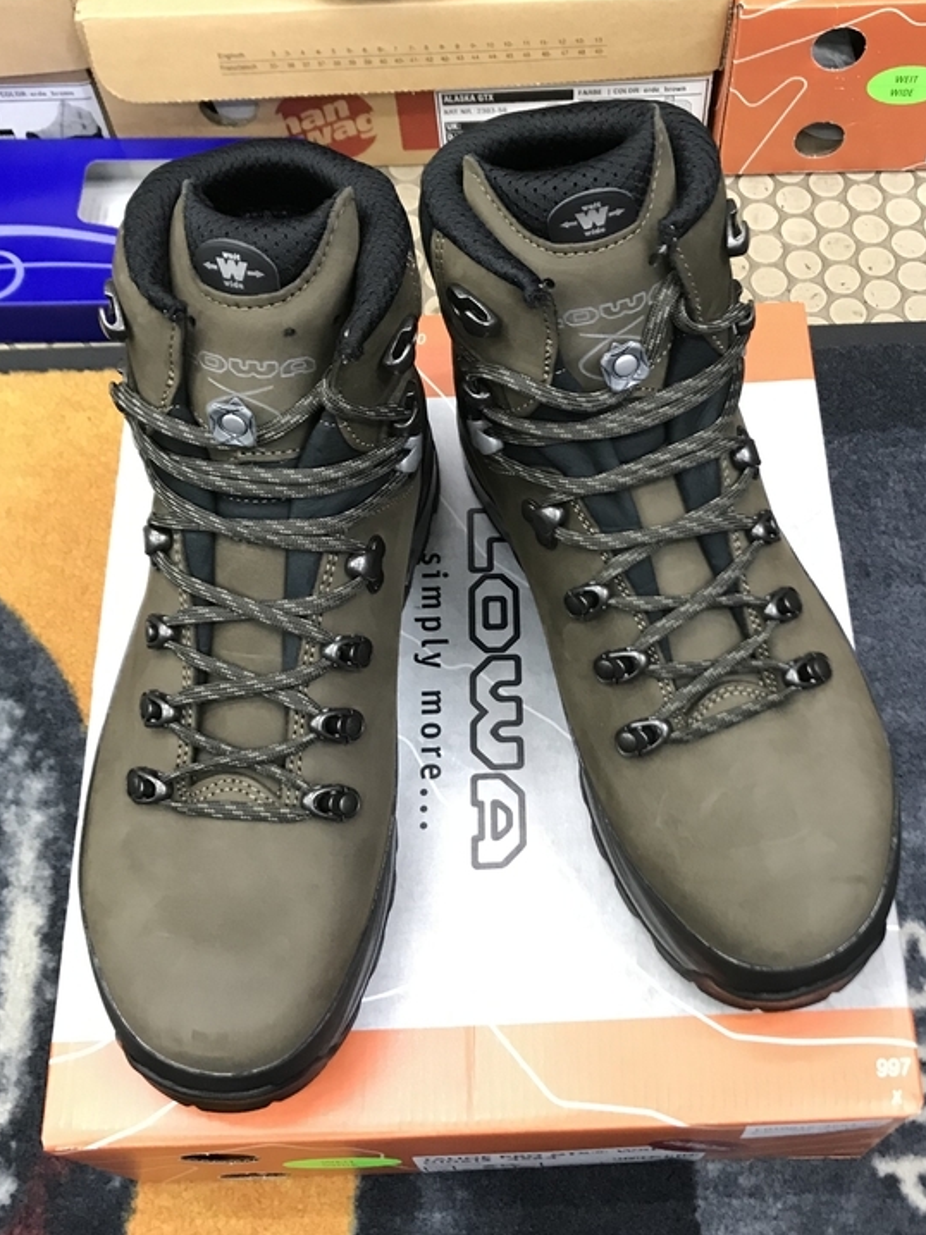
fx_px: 1426
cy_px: 605
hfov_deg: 35.8
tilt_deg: -62.9
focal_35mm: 40
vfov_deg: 46.8
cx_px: 556
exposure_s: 1/17
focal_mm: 3.99
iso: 80
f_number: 1.8
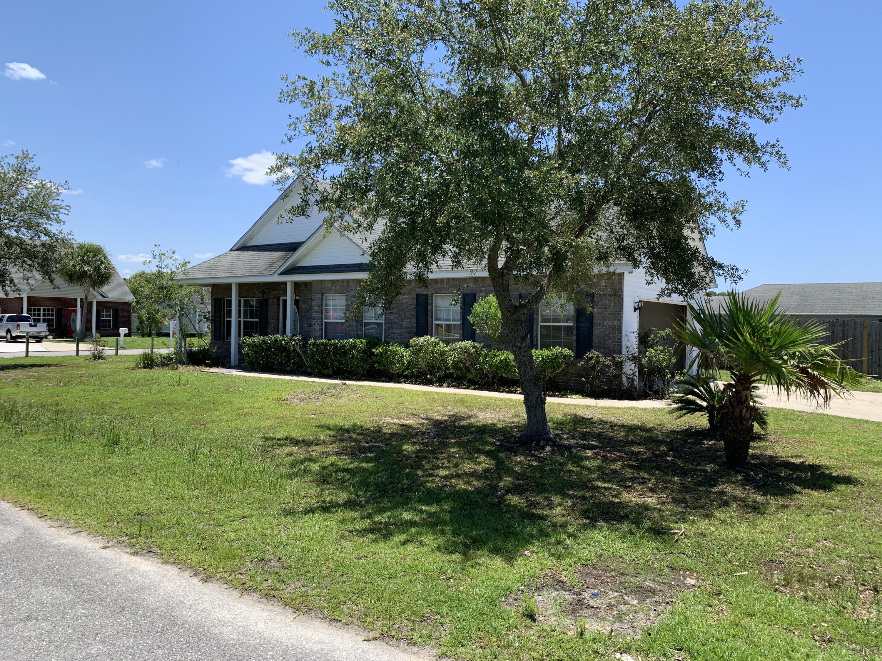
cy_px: 330
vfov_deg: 53.1
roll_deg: -0.2
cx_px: 441
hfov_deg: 67.3
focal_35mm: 26
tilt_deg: +0.7
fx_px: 662
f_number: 1.8
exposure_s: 1/1560
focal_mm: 4.25
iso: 25
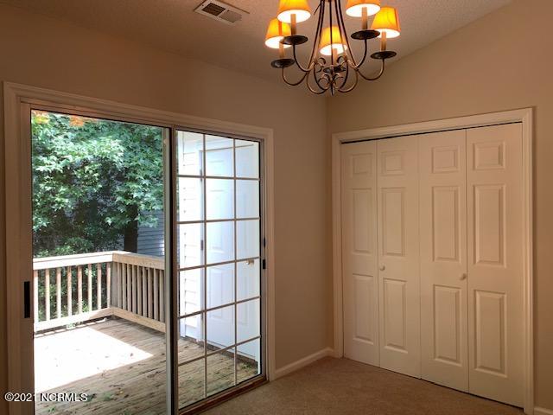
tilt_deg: -1.8
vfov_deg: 53.1
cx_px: 276
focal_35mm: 26
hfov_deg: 67.3
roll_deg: +0.3
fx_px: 415
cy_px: 208
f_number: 1.8
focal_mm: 4.25
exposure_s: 1/120
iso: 32
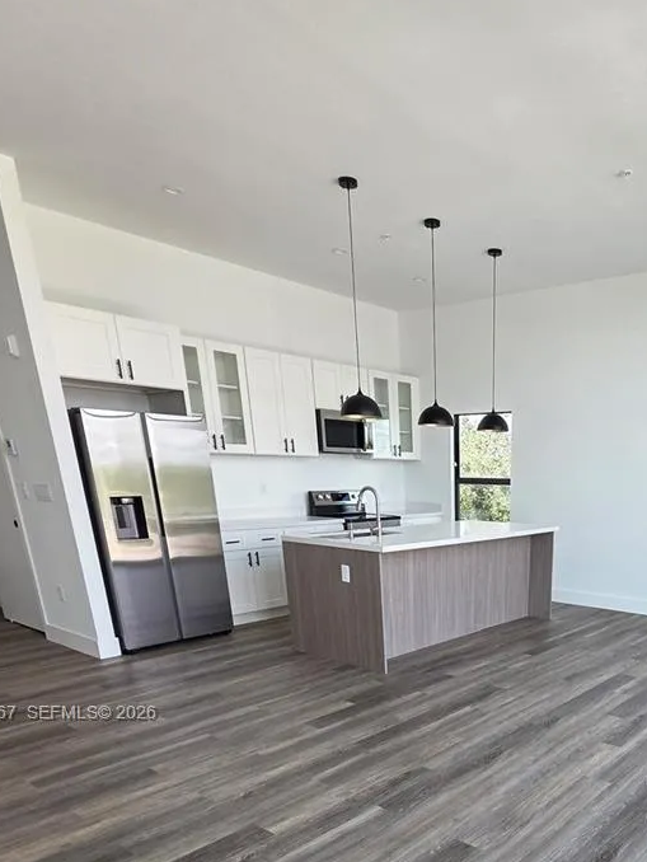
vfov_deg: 65.7
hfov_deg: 55.8
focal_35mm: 23
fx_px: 573
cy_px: 715
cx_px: 493
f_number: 2.2
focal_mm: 2.2
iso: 64
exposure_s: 1/120
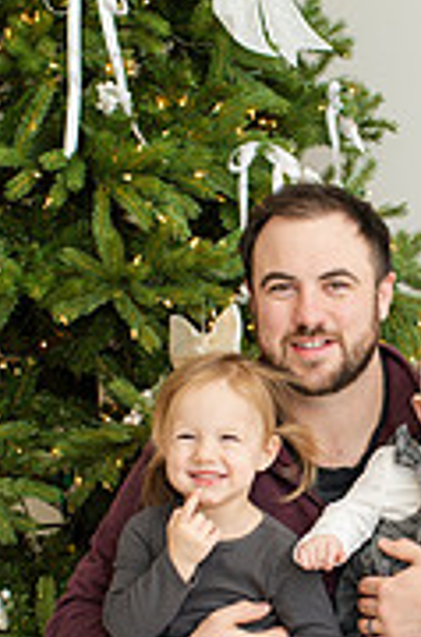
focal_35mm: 133
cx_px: 385
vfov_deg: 15.4
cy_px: 489
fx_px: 2346
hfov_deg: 10.2
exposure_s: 1/200
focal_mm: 35
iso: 200
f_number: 3.5
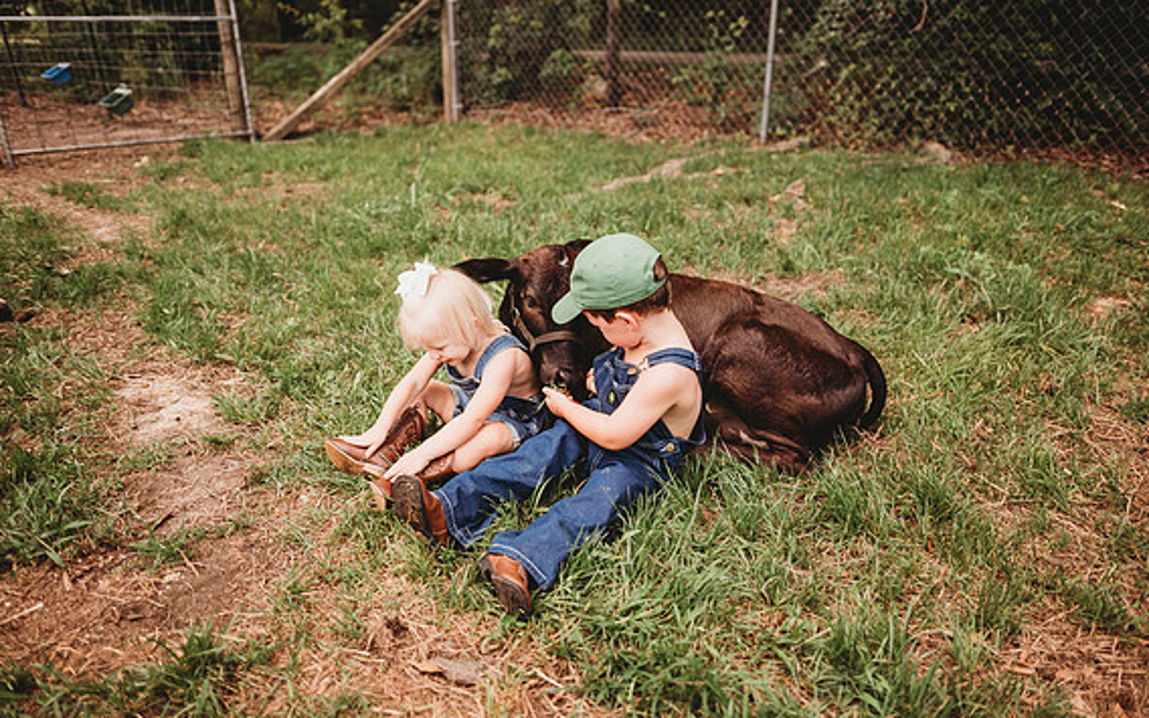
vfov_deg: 49.2
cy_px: 335
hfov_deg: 72.5
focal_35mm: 25
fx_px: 783
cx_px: 579
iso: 100
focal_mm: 24
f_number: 2.2
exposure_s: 1/500
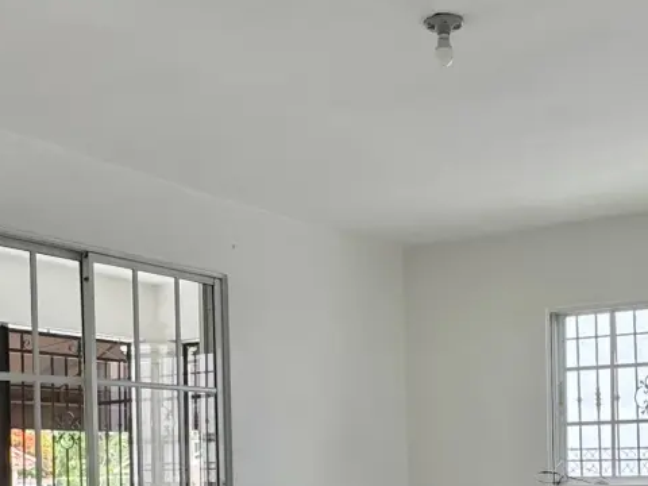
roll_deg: +1.1
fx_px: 1048
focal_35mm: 56
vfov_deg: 24.9
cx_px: 394
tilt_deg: -1.6
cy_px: 483
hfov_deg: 34.2
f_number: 2.2
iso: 40
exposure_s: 1/122
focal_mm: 2.22
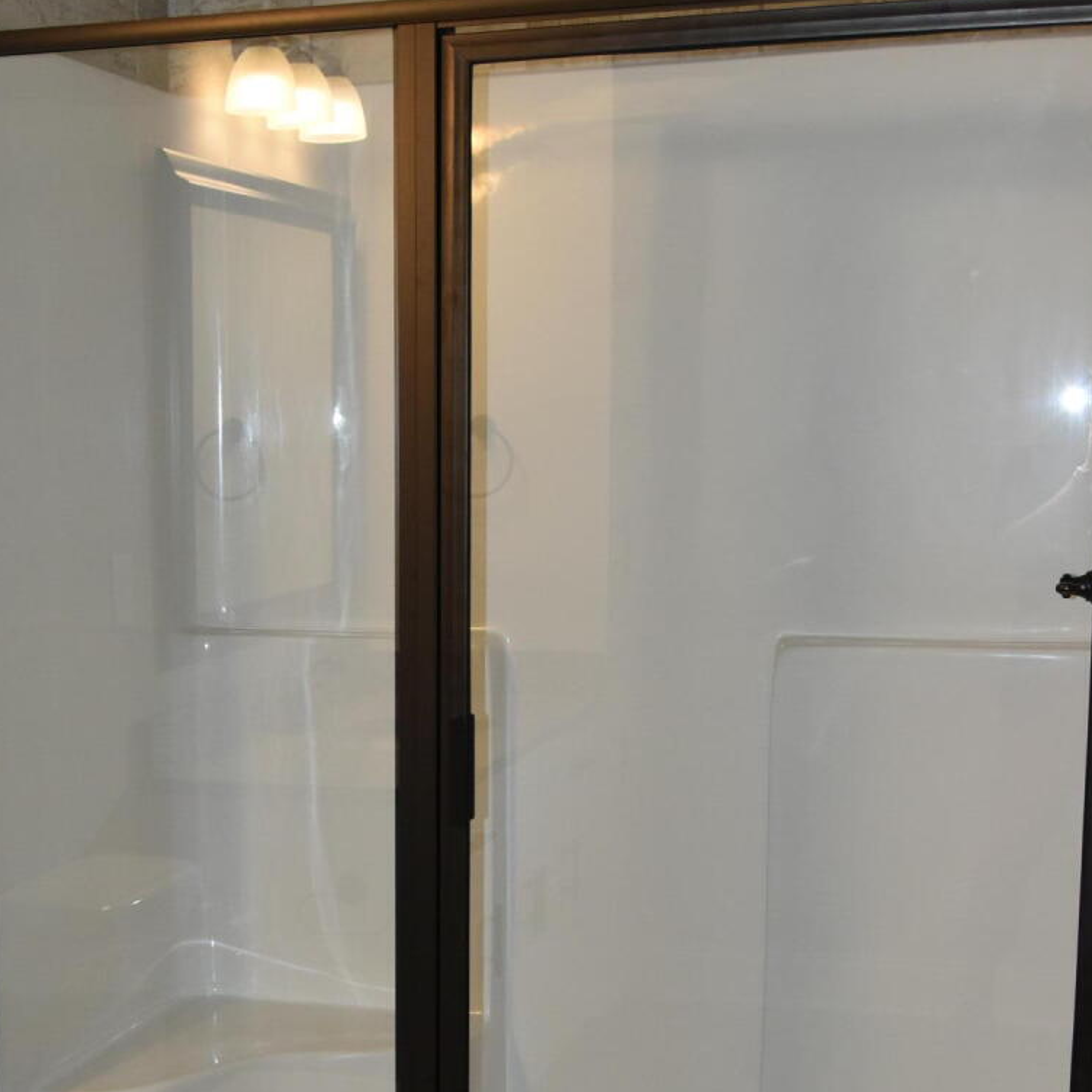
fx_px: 2177
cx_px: 262
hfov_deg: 27.7
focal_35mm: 61
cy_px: 738
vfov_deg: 28.0
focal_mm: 18
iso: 800
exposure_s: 1/80
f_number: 4.5
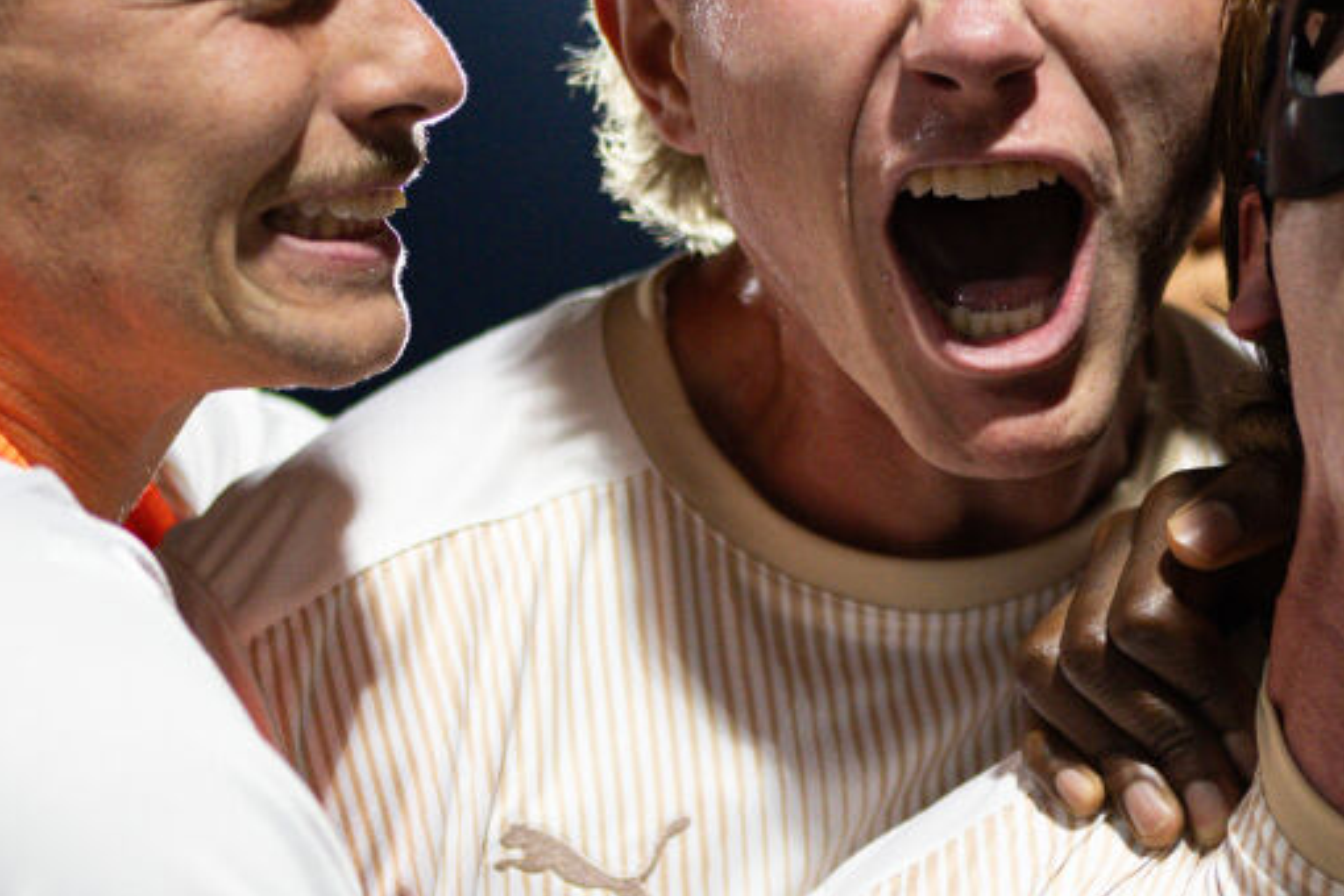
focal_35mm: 121
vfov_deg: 11.3
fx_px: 4517
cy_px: 549
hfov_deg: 16.4
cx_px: 1517
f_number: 1.4
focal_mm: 35
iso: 1600
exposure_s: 1/1600
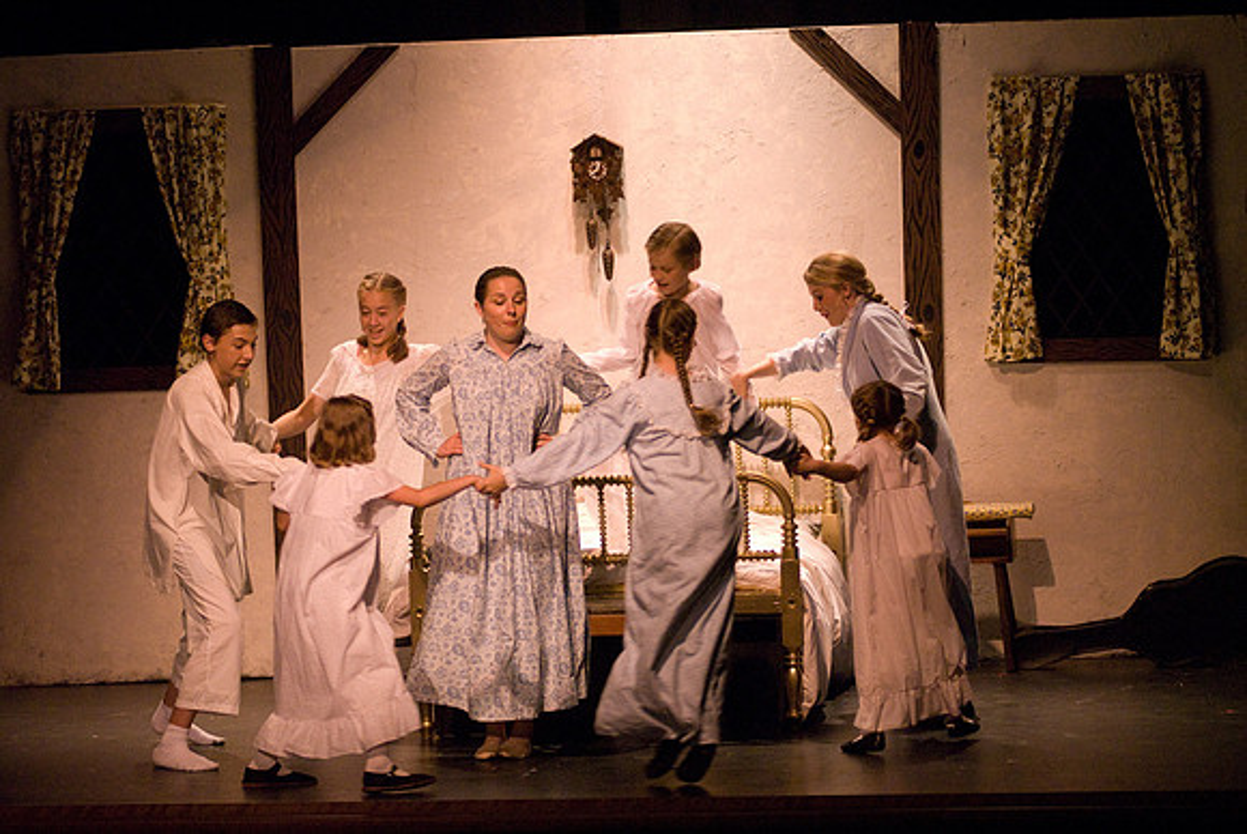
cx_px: 624
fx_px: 5201
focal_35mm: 150
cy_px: 417
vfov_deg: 9.2
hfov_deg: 13.7
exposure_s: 1/125
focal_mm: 100
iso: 1600
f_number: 2.8
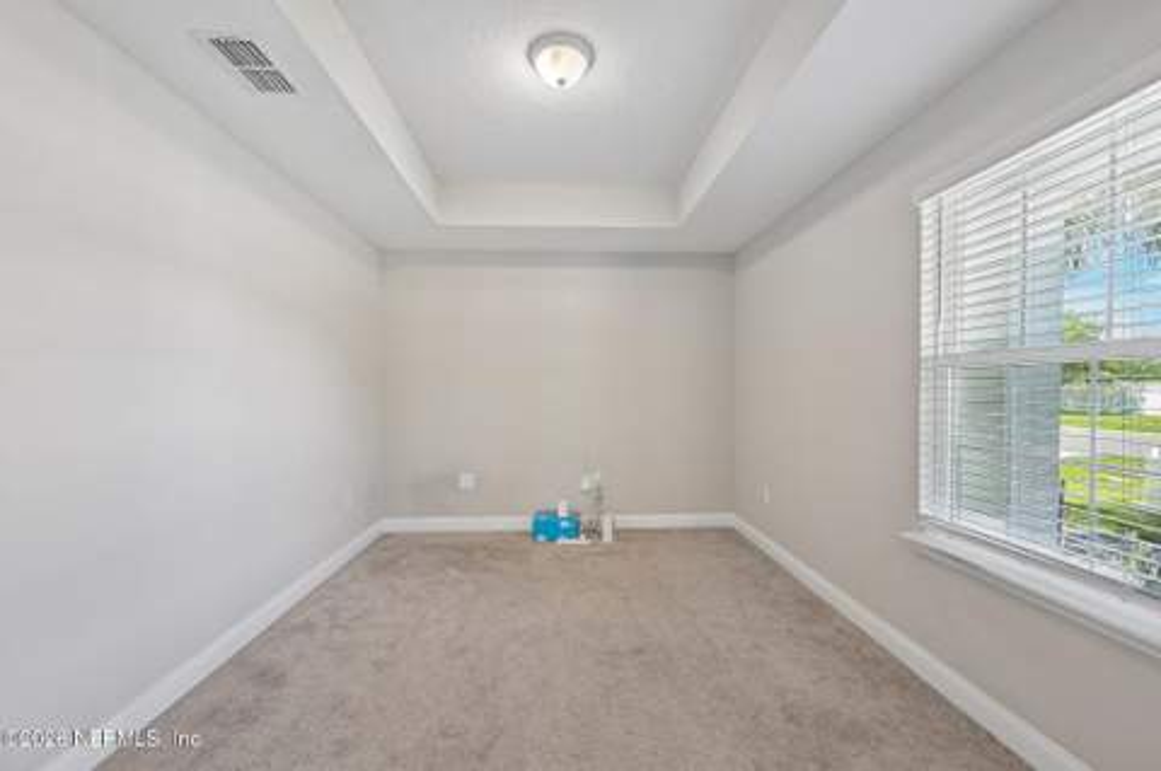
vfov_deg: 81.1
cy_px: 386
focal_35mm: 14
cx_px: 580
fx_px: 451
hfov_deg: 104.3
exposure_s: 1/6
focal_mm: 14
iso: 400
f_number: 8
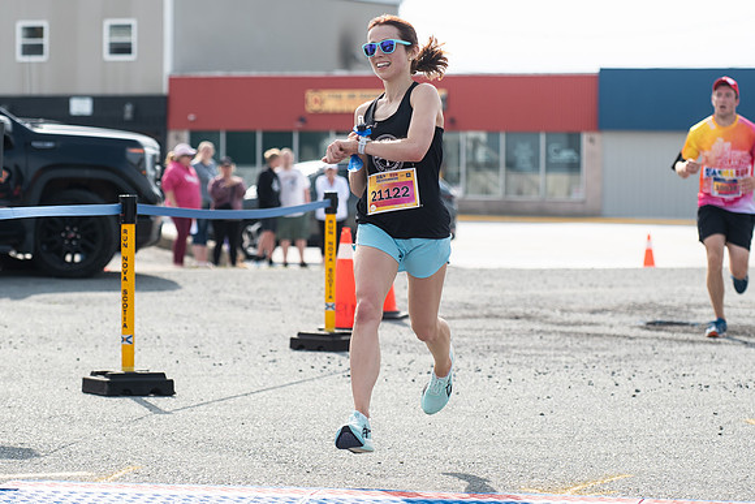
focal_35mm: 158
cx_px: 365
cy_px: 157
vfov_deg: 8.7
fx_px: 3304
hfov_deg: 13.0
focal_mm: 105
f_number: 4.5
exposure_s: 1/1600
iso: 250
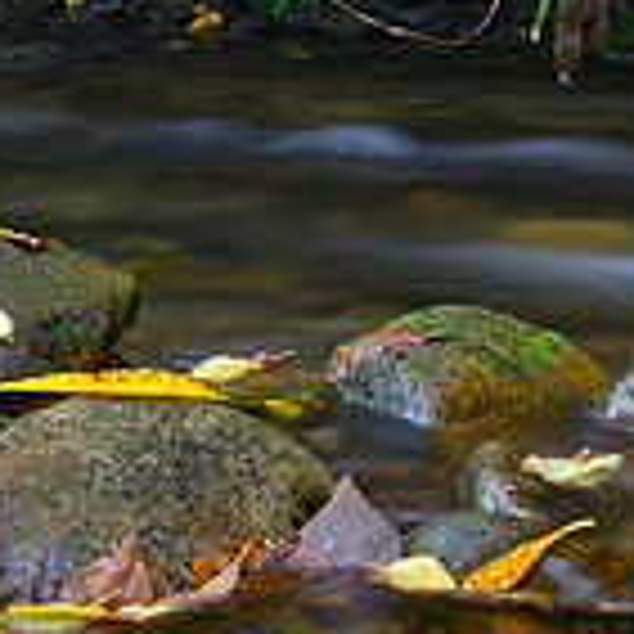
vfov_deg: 14.8
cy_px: 173
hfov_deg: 14.5
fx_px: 2424
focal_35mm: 117
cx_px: 706
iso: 64
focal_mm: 33.5
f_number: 11
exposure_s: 10
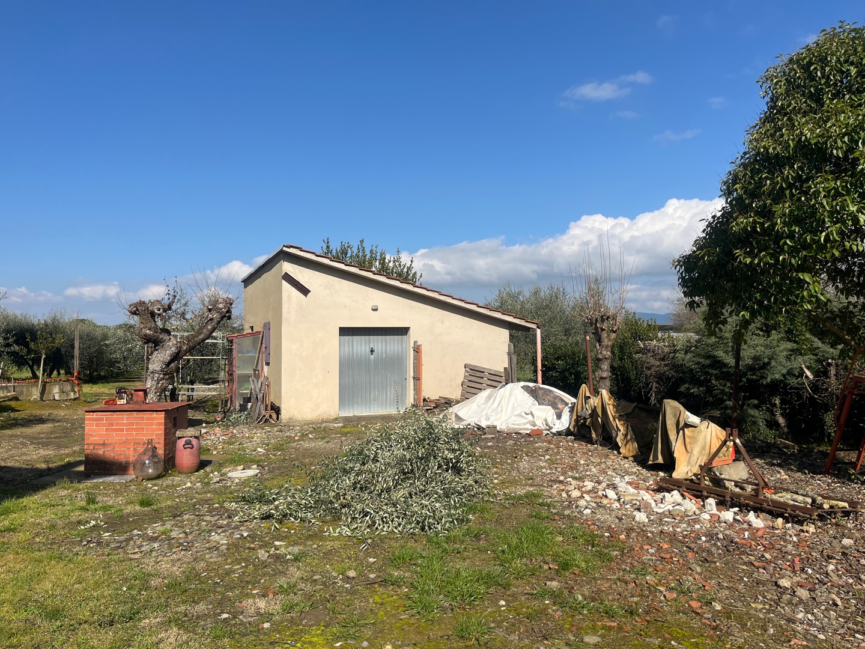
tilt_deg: +1.2
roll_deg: +0.2
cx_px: 432
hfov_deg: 67.3
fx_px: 650
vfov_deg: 53.1
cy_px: 324
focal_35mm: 26
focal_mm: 5.1
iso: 50
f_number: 1.6
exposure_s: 1/5076
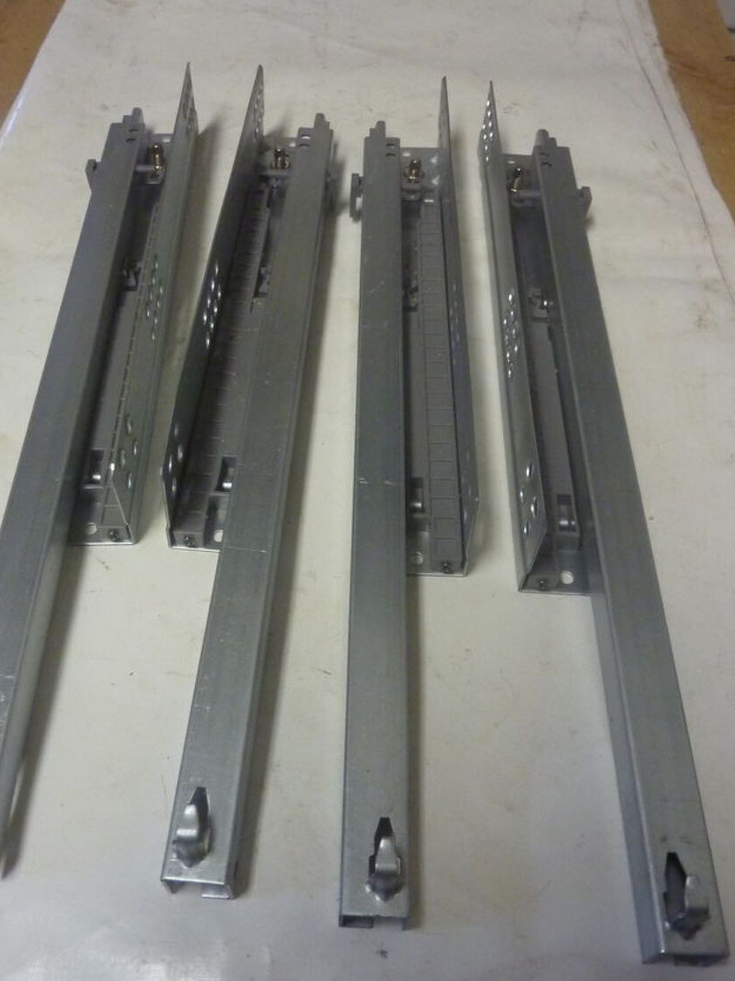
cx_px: 319
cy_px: 454
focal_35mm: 30
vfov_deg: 59.9
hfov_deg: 46.7
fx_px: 849
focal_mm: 4.1
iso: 400
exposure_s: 1/30
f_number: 3.3
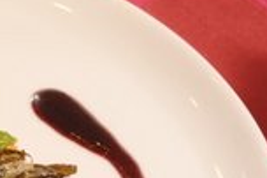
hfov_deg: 10.7
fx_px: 1408
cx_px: -7
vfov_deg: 7.0
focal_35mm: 190
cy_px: 312
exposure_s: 1/25
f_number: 10
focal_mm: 48
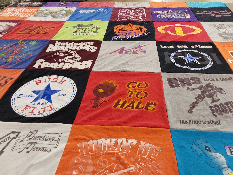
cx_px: 116
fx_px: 188
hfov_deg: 63.4
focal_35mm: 28
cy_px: 88
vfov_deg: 49.7
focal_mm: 2.91
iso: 125
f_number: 1.9
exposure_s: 1/60
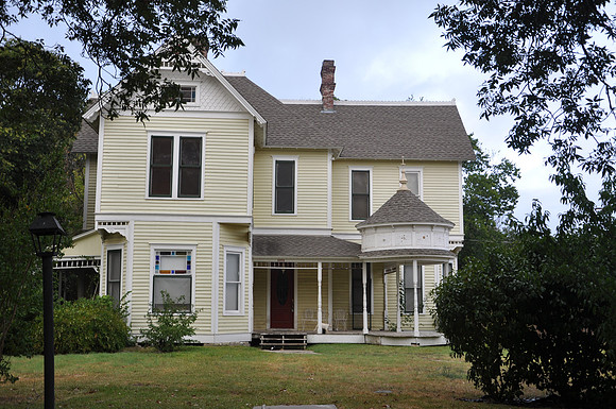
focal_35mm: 42
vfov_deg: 31.8
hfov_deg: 46.5
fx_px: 718
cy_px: 204
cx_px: 308
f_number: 6.3
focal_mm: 28
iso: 200
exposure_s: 1/40
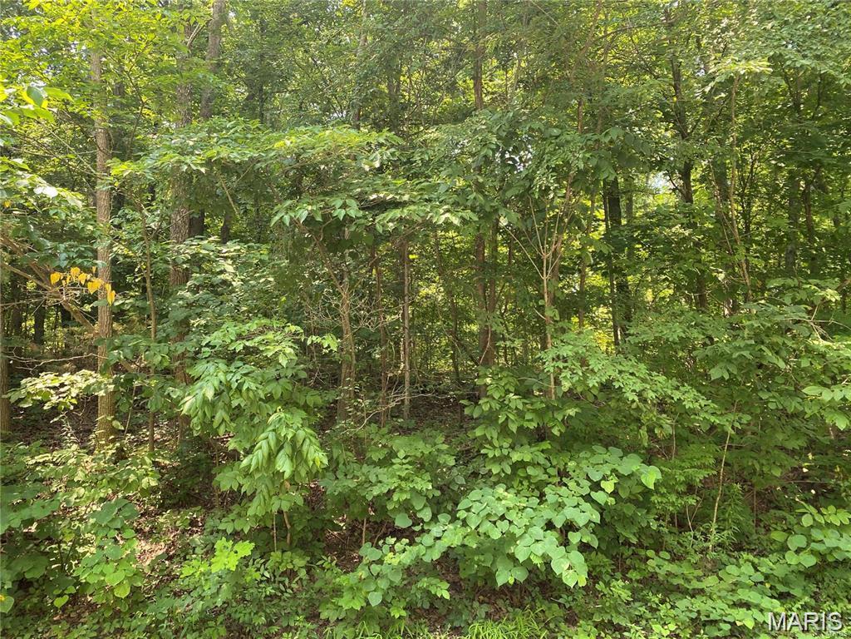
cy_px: 320
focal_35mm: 26
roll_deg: +0.2
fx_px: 639
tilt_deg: +10.2
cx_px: 426
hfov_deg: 67.3
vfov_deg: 53.1
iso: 64
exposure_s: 1/122
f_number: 1.8
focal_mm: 4.25
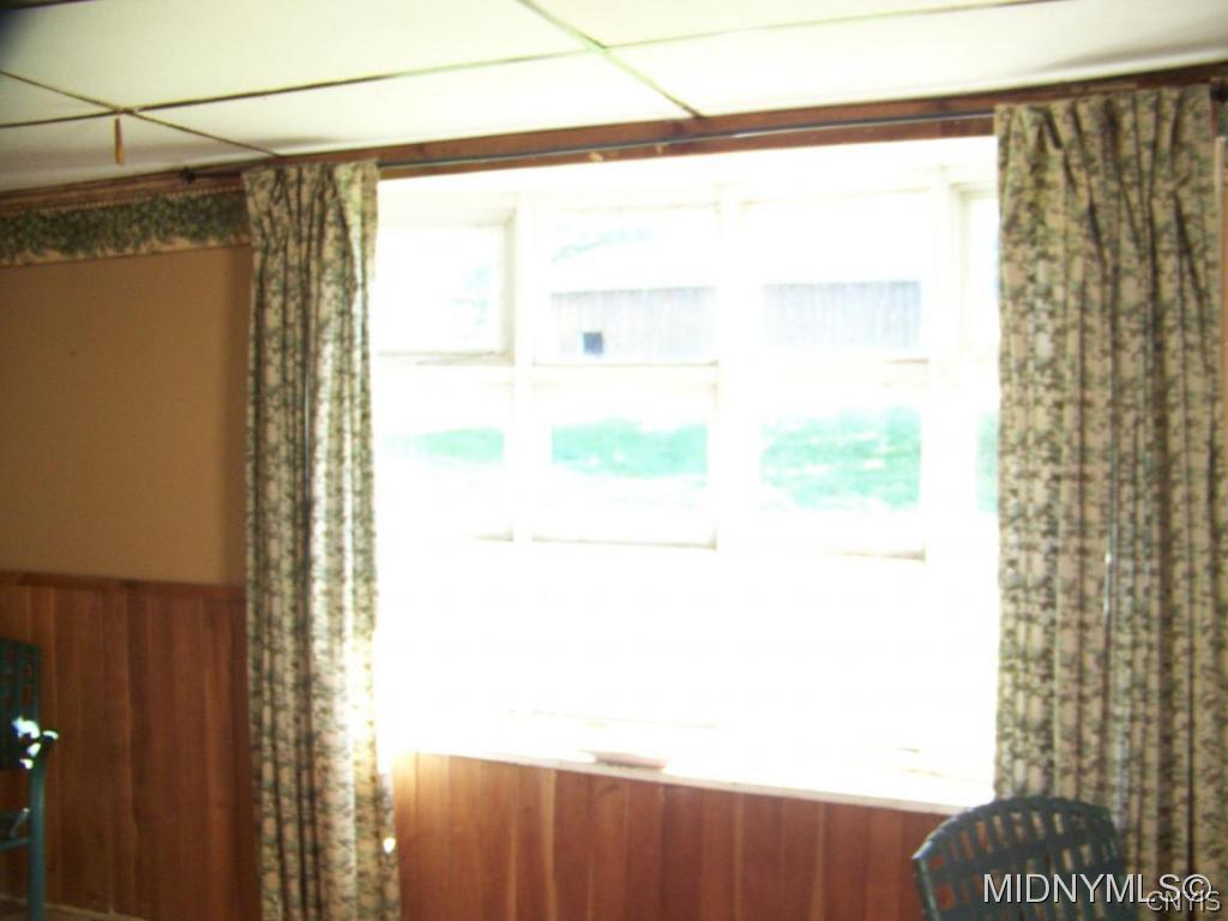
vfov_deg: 39.7
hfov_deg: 51.4
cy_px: 460
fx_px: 1277
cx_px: 614
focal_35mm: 36
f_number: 2.8
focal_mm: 5.85
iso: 160
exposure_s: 1/30
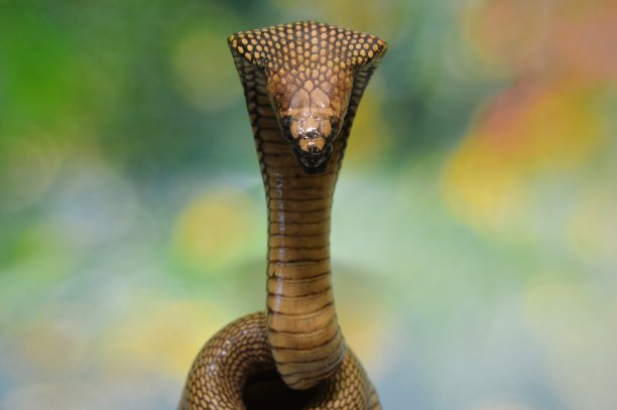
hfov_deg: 37.9
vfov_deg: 25.7
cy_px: 205
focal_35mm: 52
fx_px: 899
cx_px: 308
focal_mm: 35
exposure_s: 1/60
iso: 125
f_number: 8
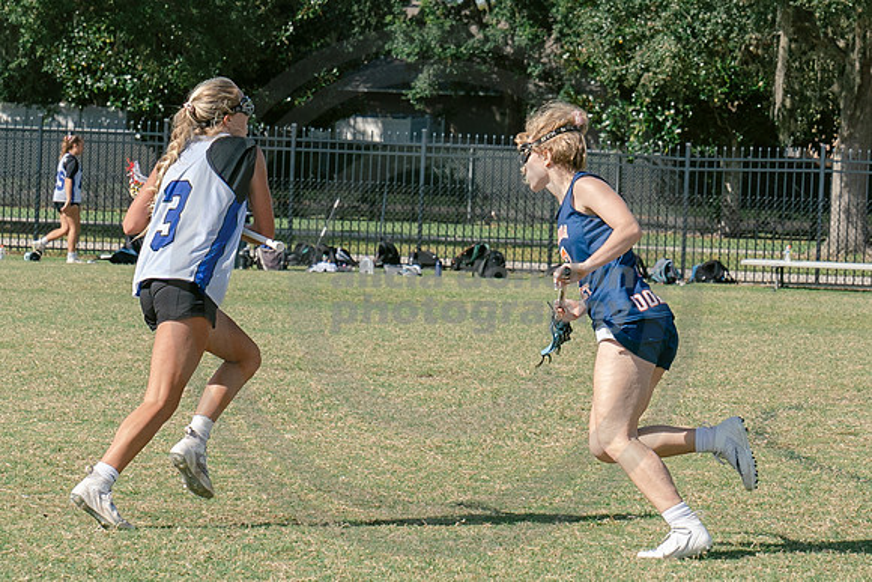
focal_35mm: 222
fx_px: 5377
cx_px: 485
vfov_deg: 6.2
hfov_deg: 9.3
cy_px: 298
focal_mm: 70
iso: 250
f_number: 5.6
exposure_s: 1/1000
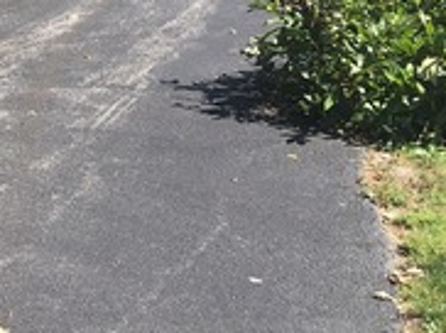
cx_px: -142
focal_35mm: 102
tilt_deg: -3.9
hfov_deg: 18.0
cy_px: -98
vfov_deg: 13.9
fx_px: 1312
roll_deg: +1.2
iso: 25
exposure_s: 1/553
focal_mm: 4.15
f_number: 2.2
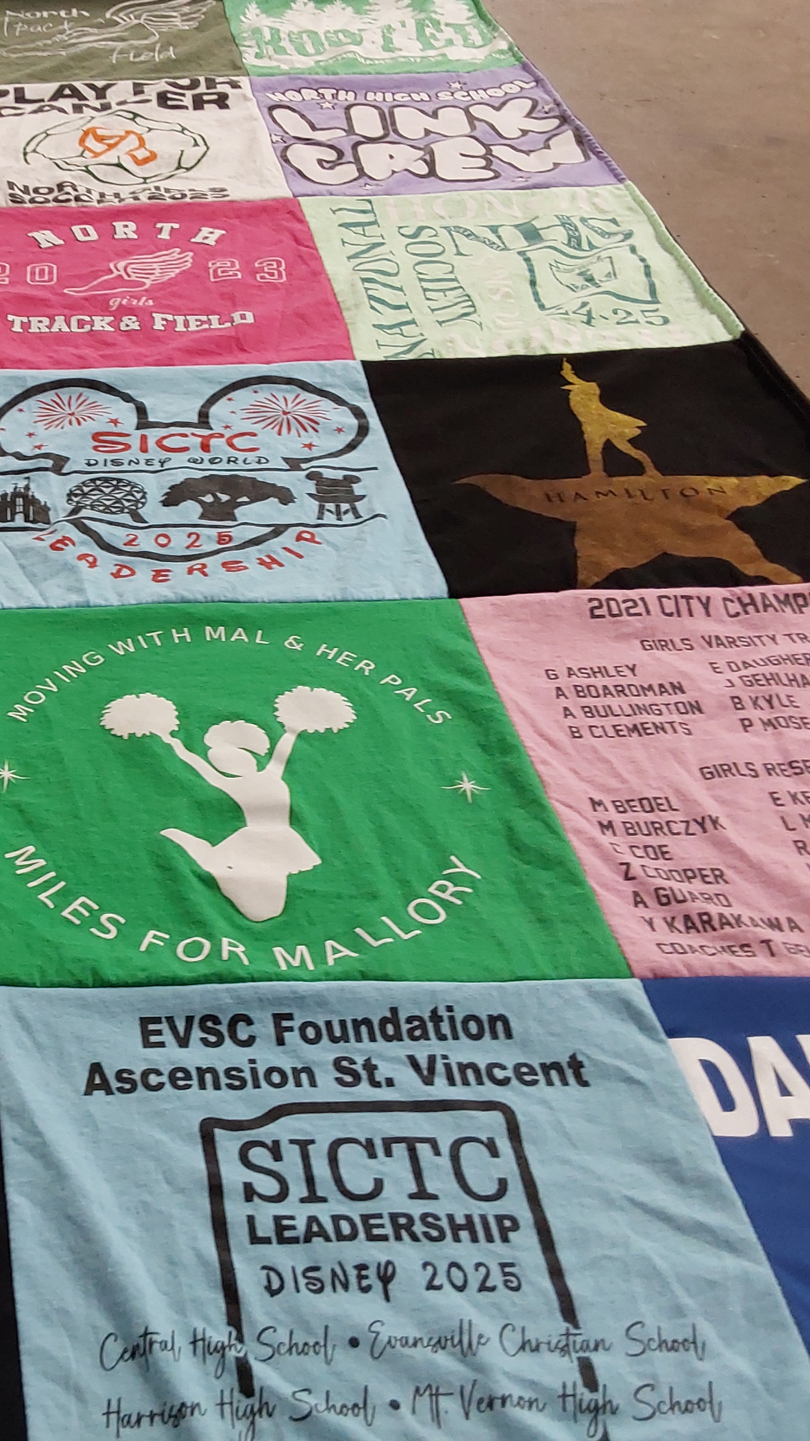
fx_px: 1566
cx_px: -37
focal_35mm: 41
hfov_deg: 27.1
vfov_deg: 49.4
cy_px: 720
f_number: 1.9
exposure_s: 1/60
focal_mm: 2.91
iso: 100
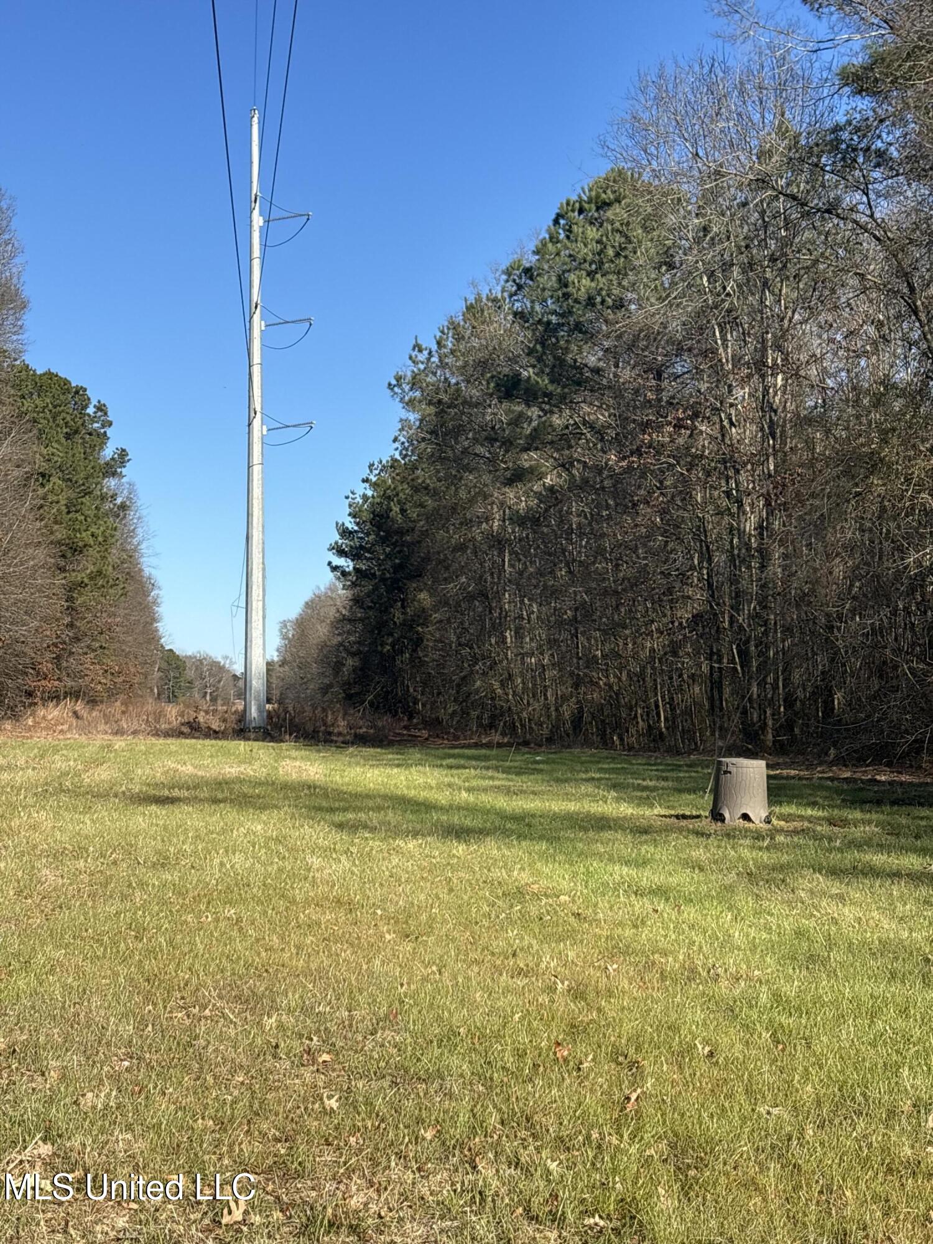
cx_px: 466
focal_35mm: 52
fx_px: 1869
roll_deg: +0.9
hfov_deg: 28.0
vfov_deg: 36.8
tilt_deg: +2.4
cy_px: 622
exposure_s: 1/1949
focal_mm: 5.96
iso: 40
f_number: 1.6
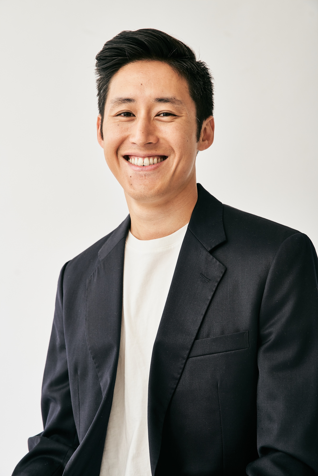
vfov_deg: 28.8
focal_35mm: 70
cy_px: 238
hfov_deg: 19.5
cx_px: 159
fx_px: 927
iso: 640
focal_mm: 70
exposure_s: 1/200
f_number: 6.3
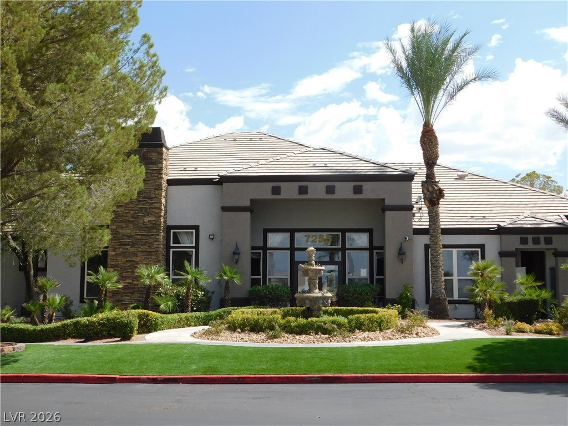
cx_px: 284
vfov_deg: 32.2
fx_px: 738
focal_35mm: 45
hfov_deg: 42.1
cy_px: 213
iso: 125
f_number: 3.7
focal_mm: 8
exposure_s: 1/1000
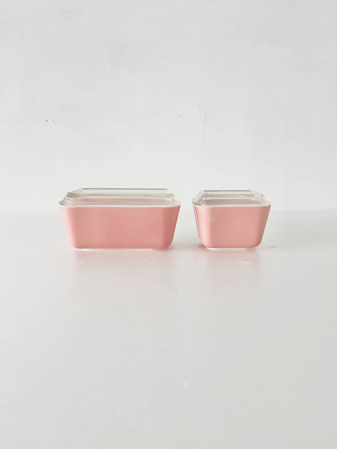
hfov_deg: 53.1
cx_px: 168
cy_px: 224
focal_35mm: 26
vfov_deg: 67.3
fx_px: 337
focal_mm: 5.1
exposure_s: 1/97
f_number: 1.6
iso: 125
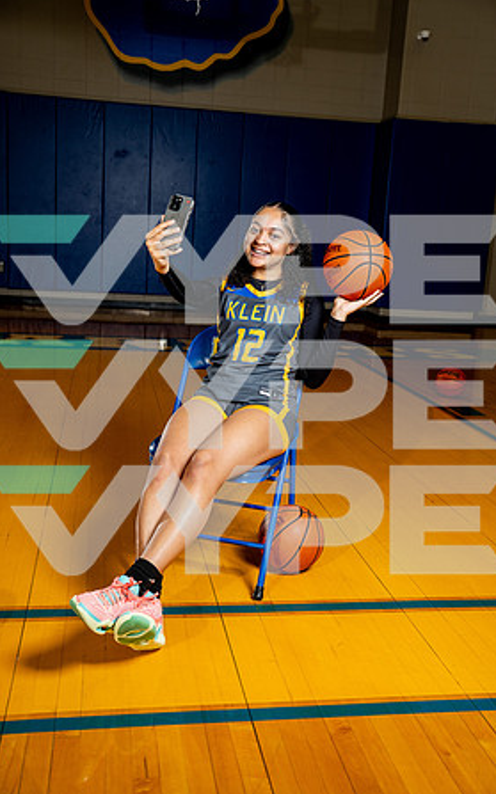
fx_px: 823
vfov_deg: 51.6
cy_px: 396
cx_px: 249
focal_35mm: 38
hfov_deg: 33.6
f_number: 4
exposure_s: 1/250
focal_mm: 37
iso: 160
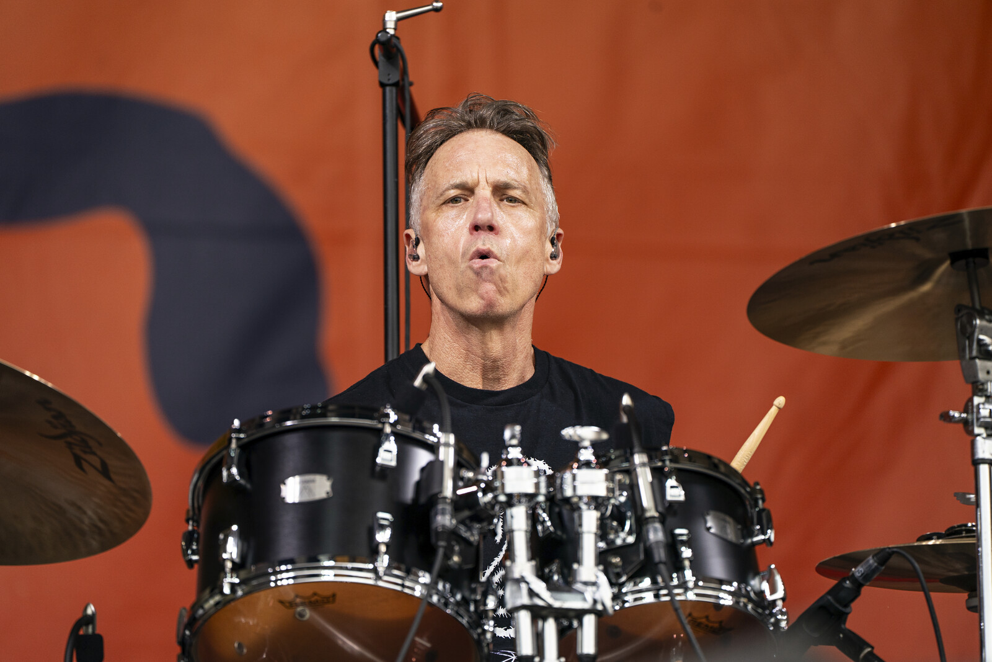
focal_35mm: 367
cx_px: 496
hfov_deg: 5.6
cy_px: 331
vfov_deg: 3.7
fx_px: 10113
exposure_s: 1/800
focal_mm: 367
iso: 640
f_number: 5.6
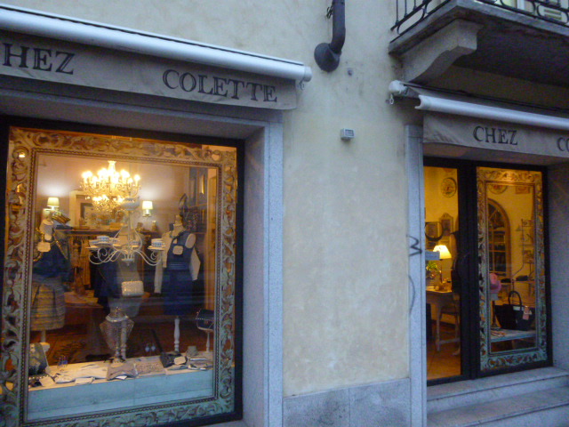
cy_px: 214
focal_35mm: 25
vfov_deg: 54.9
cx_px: 284
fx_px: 411
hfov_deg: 69.4
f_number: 3.1
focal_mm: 4.5
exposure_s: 1/50
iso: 800
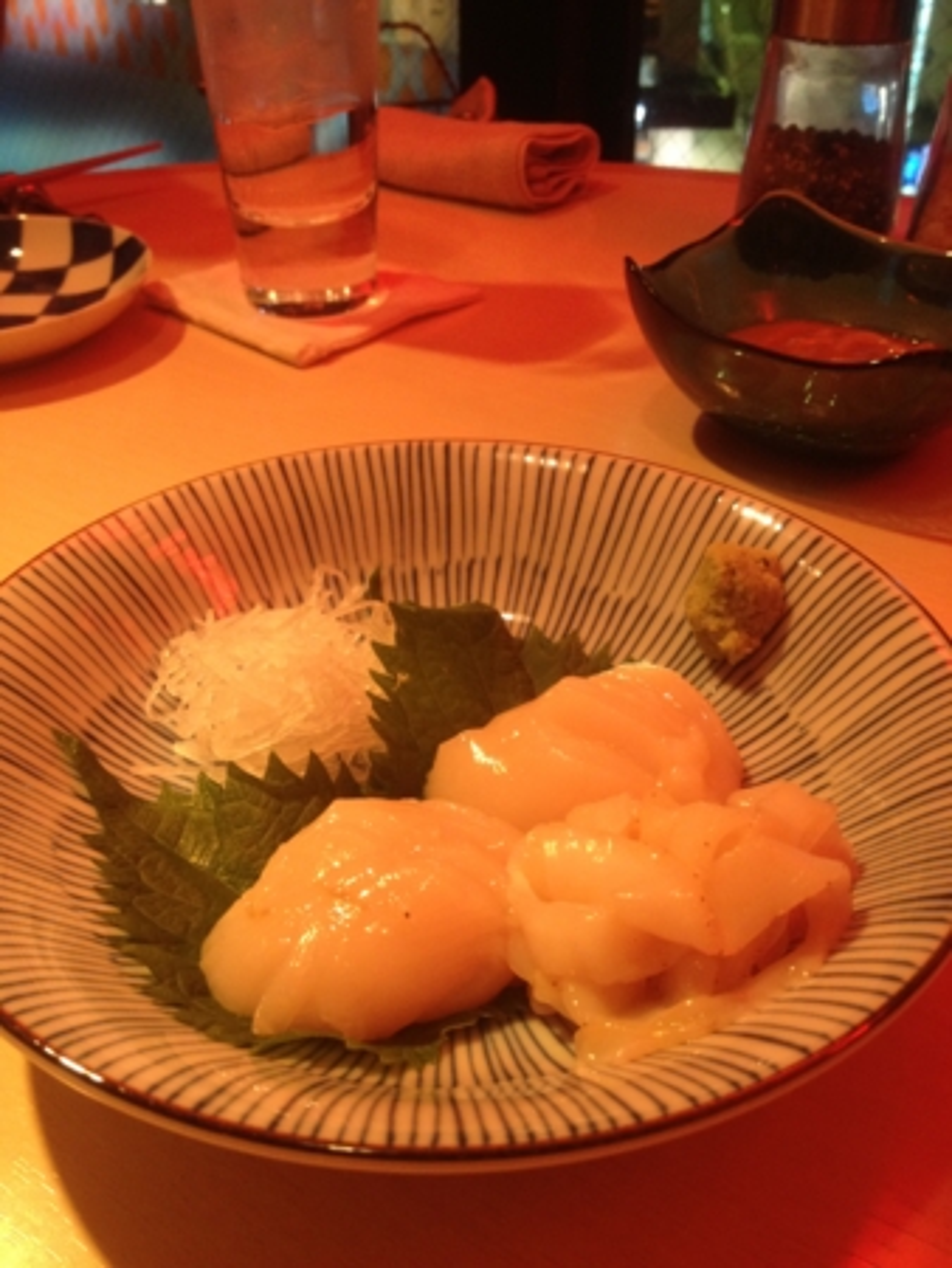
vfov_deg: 52.6
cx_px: 476
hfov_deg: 40.7
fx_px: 1282
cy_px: 634
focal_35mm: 35
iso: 160
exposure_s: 1/20
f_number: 2.4
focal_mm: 4.28
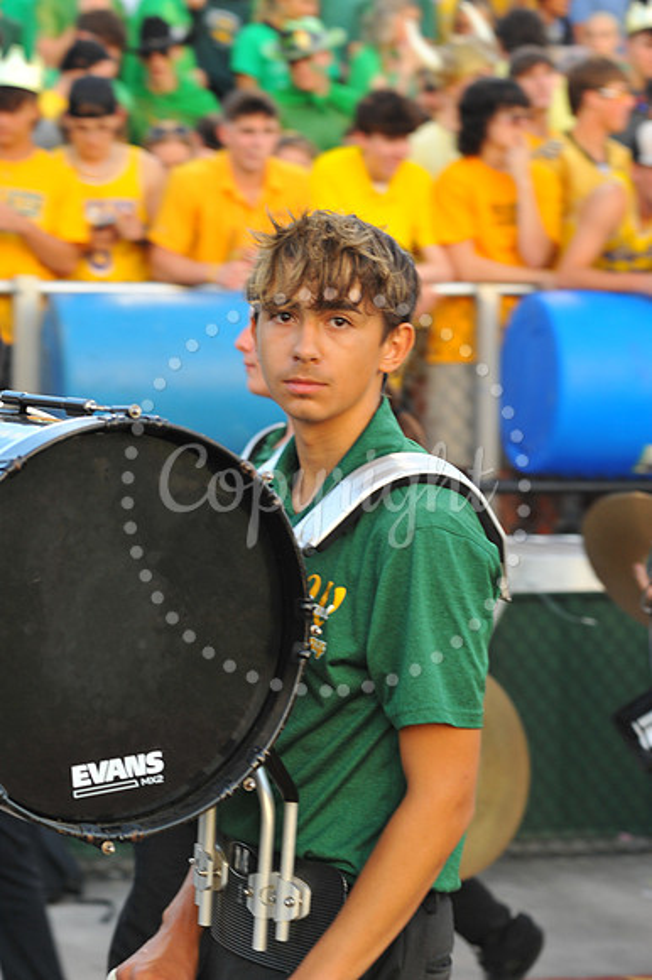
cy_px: 490
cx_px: 326
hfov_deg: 13.7
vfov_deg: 20.4
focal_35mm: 100
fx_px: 2720
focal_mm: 100
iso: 1000
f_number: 6.3
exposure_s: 1/100
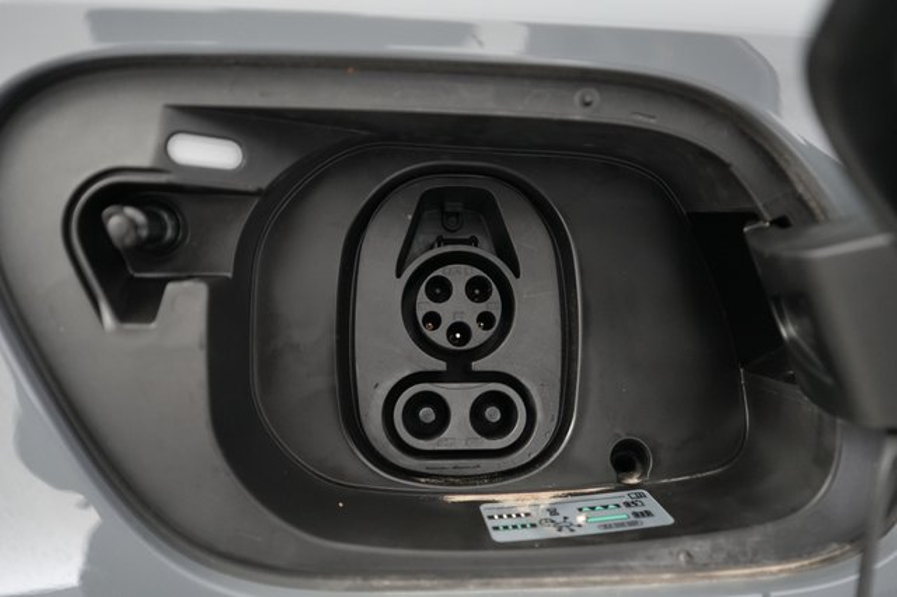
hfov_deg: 65.5
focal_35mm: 28
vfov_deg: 46.4
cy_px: 298
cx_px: 448
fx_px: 697
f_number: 2.8
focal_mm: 28
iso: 4000
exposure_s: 1/60
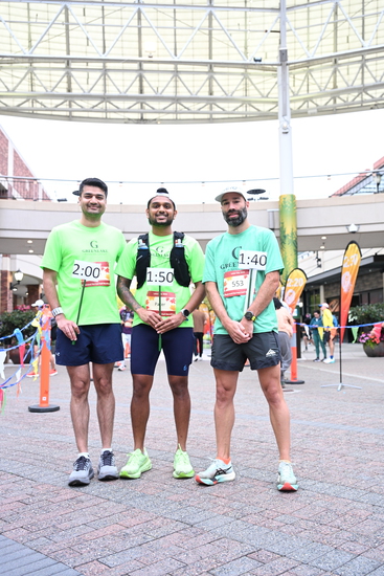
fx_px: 528
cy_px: 288
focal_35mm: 33
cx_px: 192
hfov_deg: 40.0
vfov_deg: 57.2
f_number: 4
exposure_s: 1/250
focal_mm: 33
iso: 2000
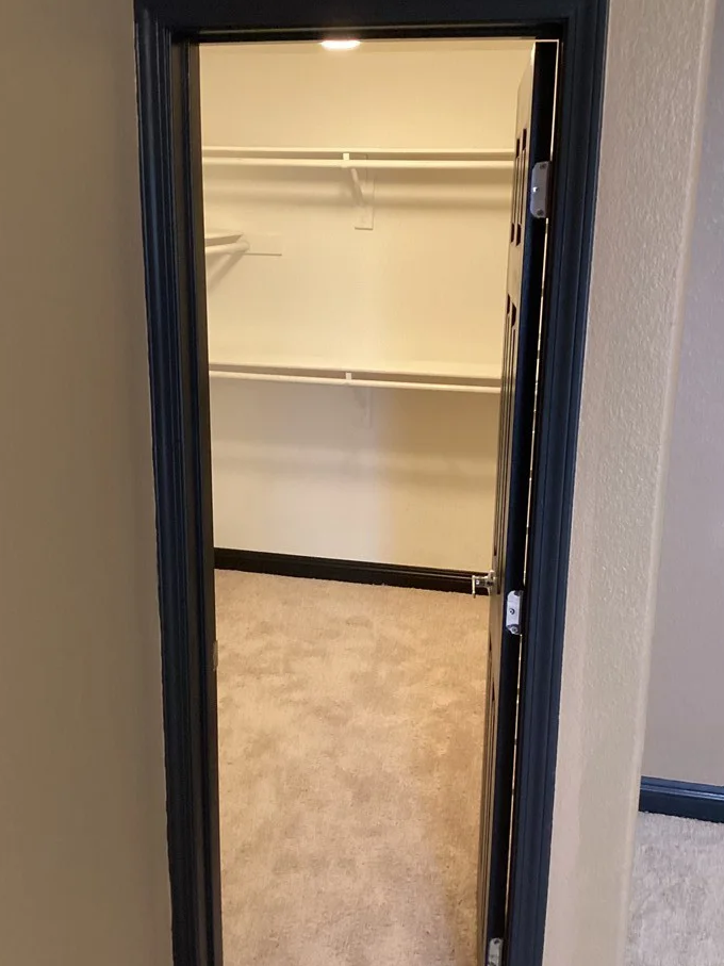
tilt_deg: -16.9
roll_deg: -1.2
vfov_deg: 52.6
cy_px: 477
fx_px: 976
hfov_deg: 40.7
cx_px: 364
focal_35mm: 35
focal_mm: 3.3
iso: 400
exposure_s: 1/60
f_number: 2.4
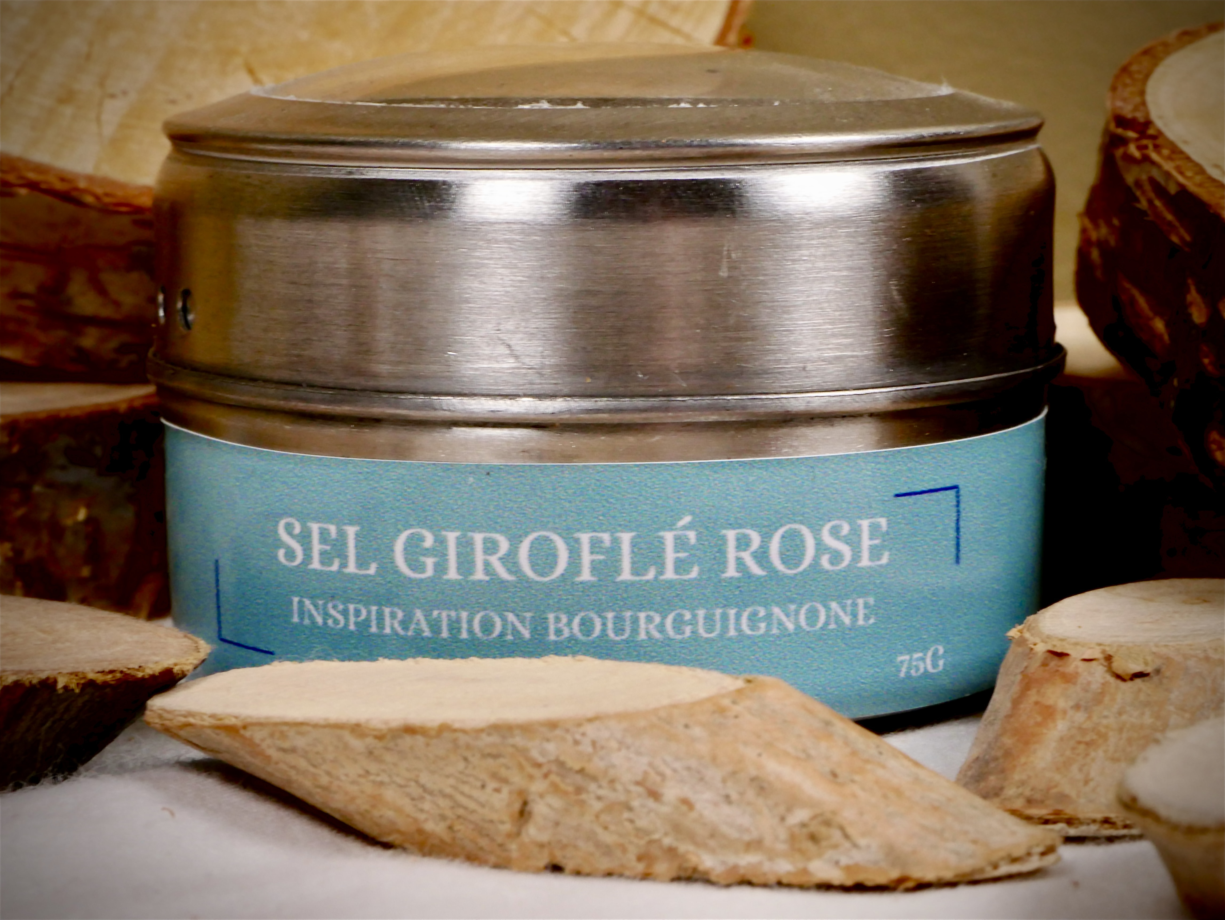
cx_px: 612
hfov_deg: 16.4
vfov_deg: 12.4
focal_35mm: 120
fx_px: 4248
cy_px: 460
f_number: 20
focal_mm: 60
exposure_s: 1/13
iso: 1600
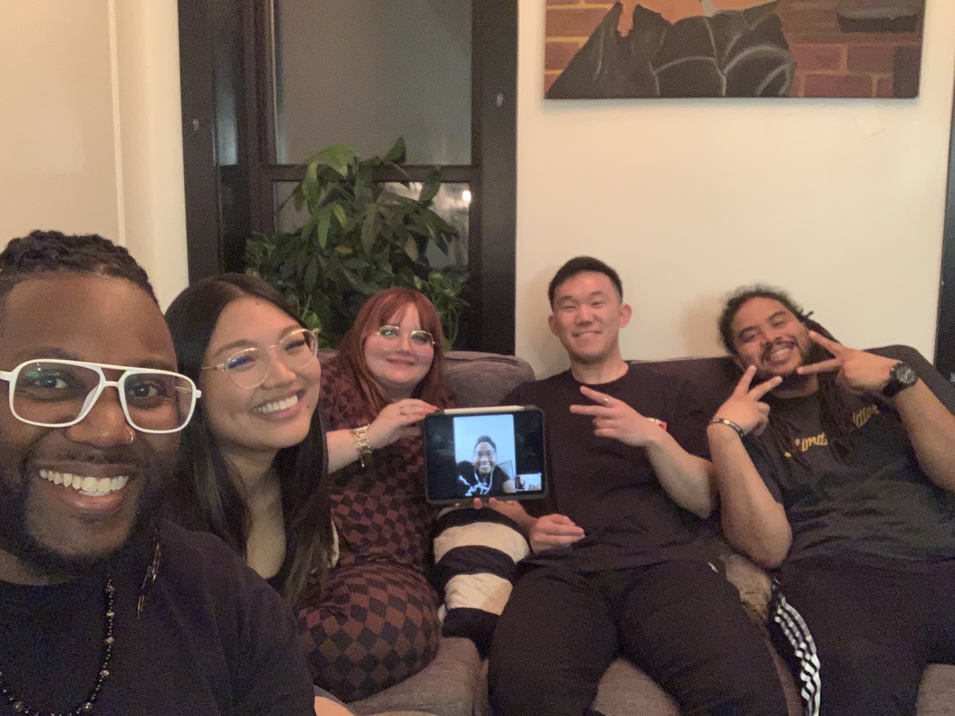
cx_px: 478
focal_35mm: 32
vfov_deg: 44.2
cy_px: 358
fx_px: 883
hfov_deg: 56.8
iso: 500
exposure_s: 1/20
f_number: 2.2
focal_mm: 2.87
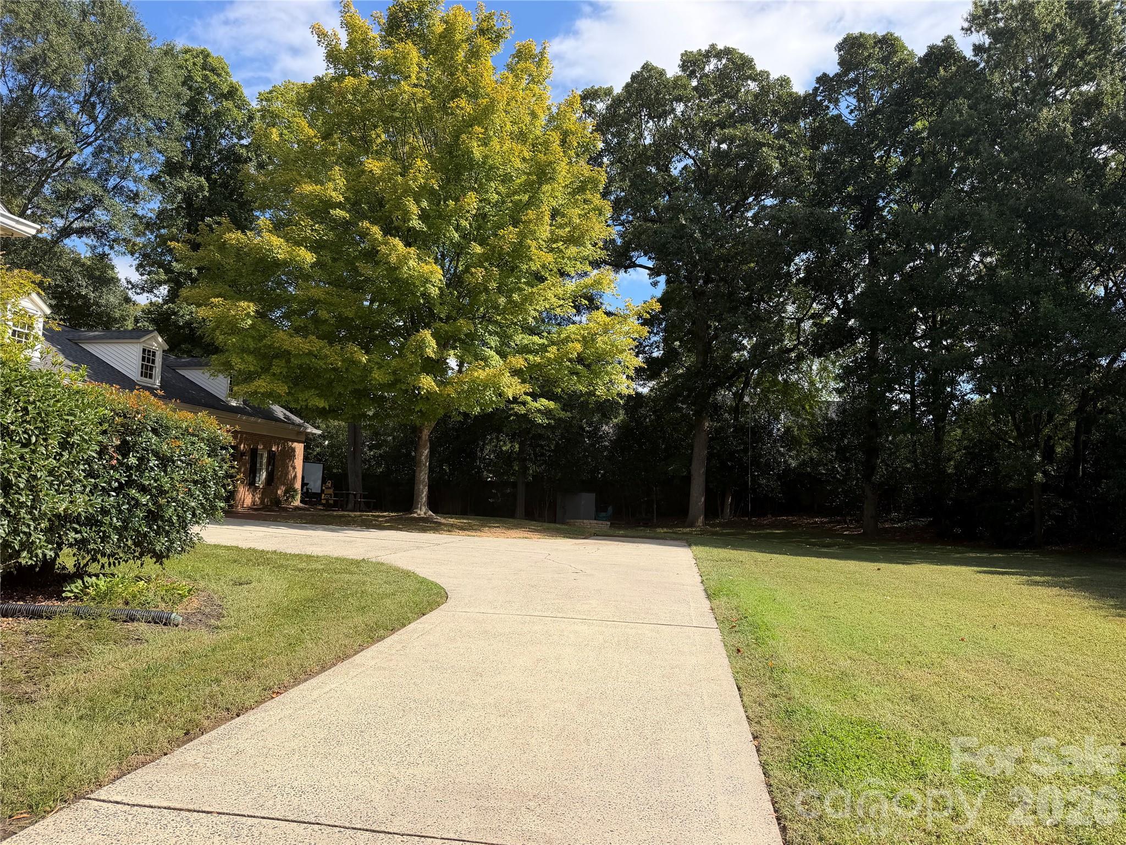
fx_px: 781
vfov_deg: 56.8
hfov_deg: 71.6
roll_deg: -0.7
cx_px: 563
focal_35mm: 24
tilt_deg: +5.4
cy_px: 422
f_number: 1.78
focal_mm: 6.76
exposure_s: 1/3021
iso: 80
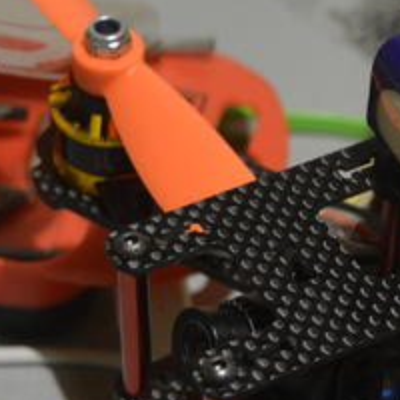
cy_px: 327
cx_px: 560
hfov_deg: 11.1
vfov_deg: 11.4
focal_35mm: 153
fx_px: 2000
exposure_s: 1/80
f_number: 4.5
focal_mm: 24
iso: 400
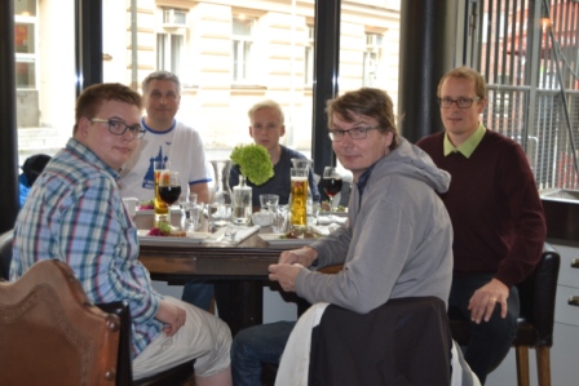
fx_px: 772
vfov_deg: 28.1
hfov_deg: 41.1
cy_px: 193
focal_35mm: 48
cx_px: 290
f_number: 4.5
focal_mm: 32
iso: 400
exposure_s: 1/80
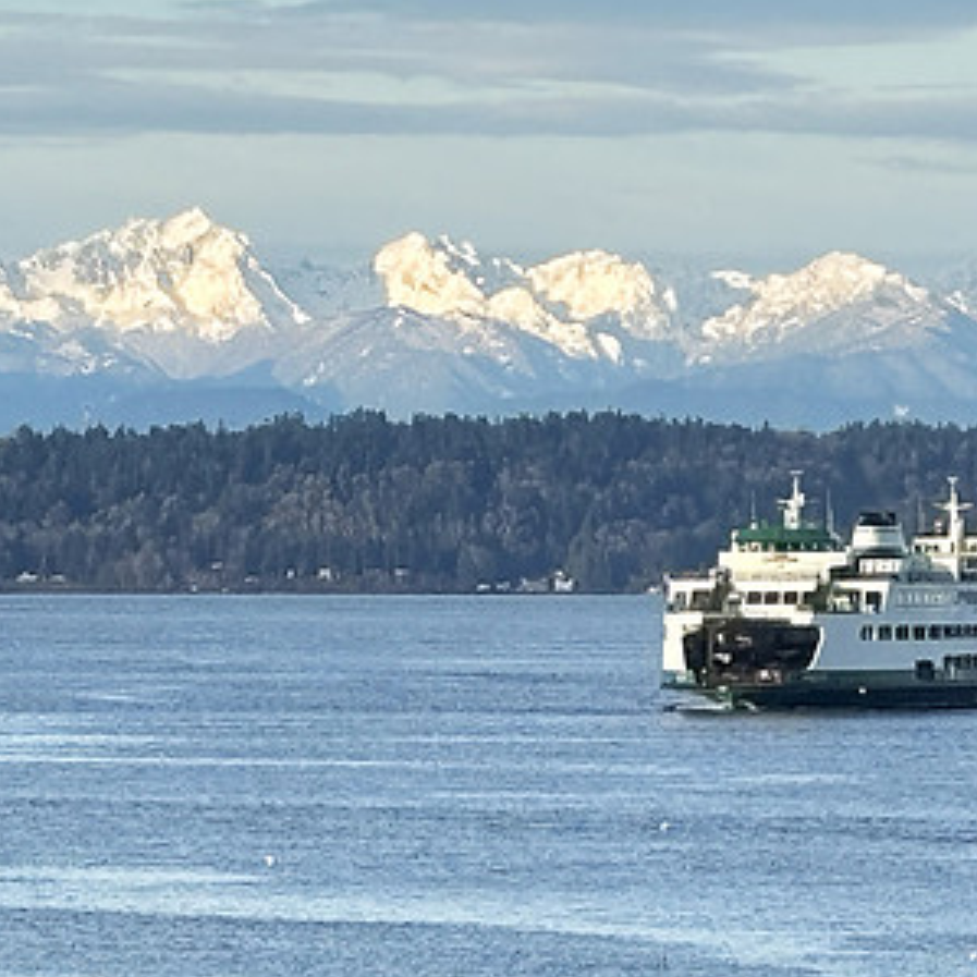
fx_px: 9580
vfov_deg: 5.8
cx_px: 539
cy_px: 619
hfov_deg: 5.8
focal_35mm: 300
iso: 32
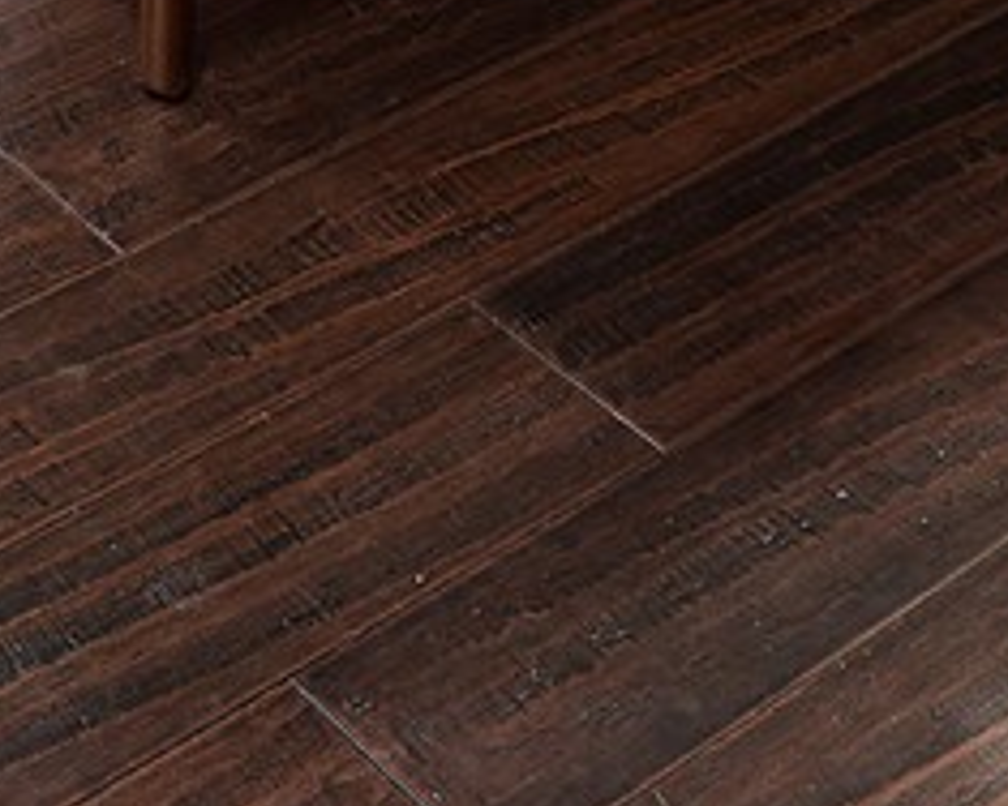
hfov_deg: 16.4
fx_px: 3371
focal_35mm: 113
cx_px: -180
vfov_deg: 9.2
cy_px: -1972
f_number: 7.1
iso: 100
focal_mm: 13
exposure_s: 8
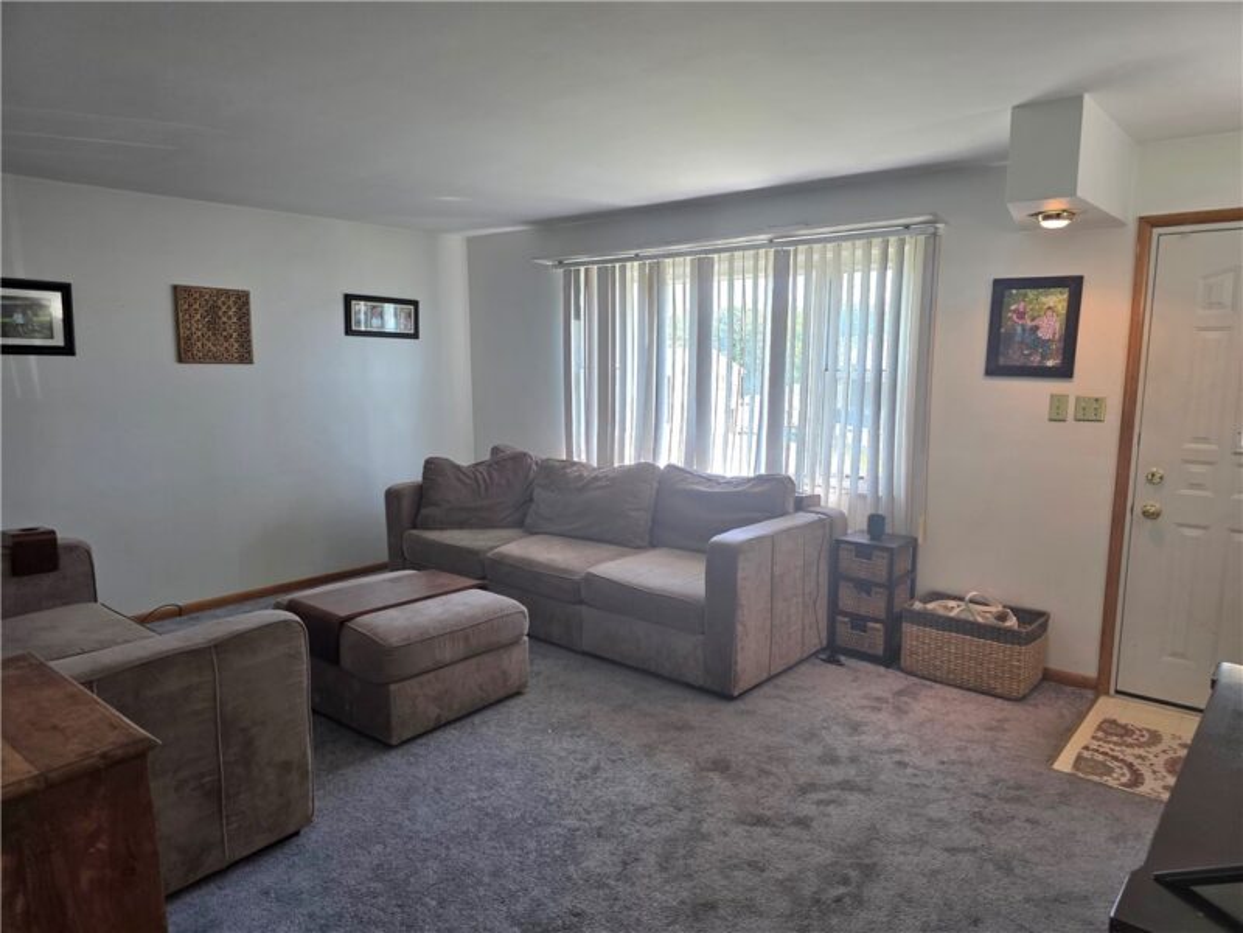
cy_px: 466
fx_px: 826
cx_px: 622
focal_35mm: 23
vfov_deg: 58.9
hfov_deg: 73.9
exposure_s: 1/120
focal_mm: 6.3
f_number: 1.7
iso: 125
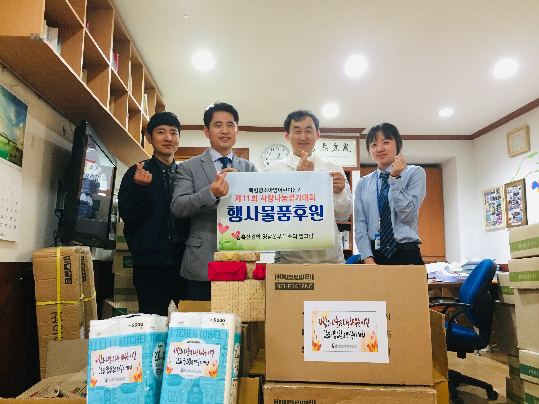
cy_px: 202
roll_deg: -0.4
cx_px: 270
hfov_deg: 61.7
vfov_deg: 48.2
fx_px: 452
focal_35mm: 29
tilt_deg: +6.5
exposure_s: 1/30
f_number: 2.2
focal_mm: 4.15
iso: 160
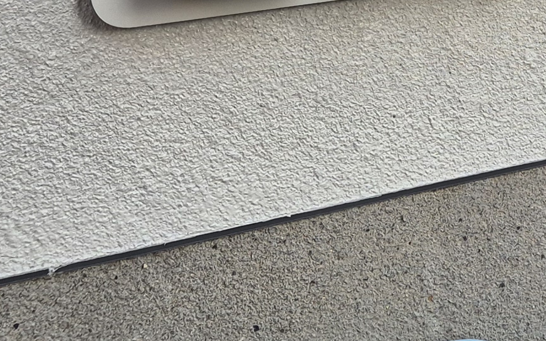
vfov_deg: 11.4
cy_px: -85
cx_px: 624
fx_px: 1666
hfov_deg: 17.9
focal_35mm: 112
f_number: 1.8
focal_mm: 5.4
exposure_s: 1/243
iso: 25
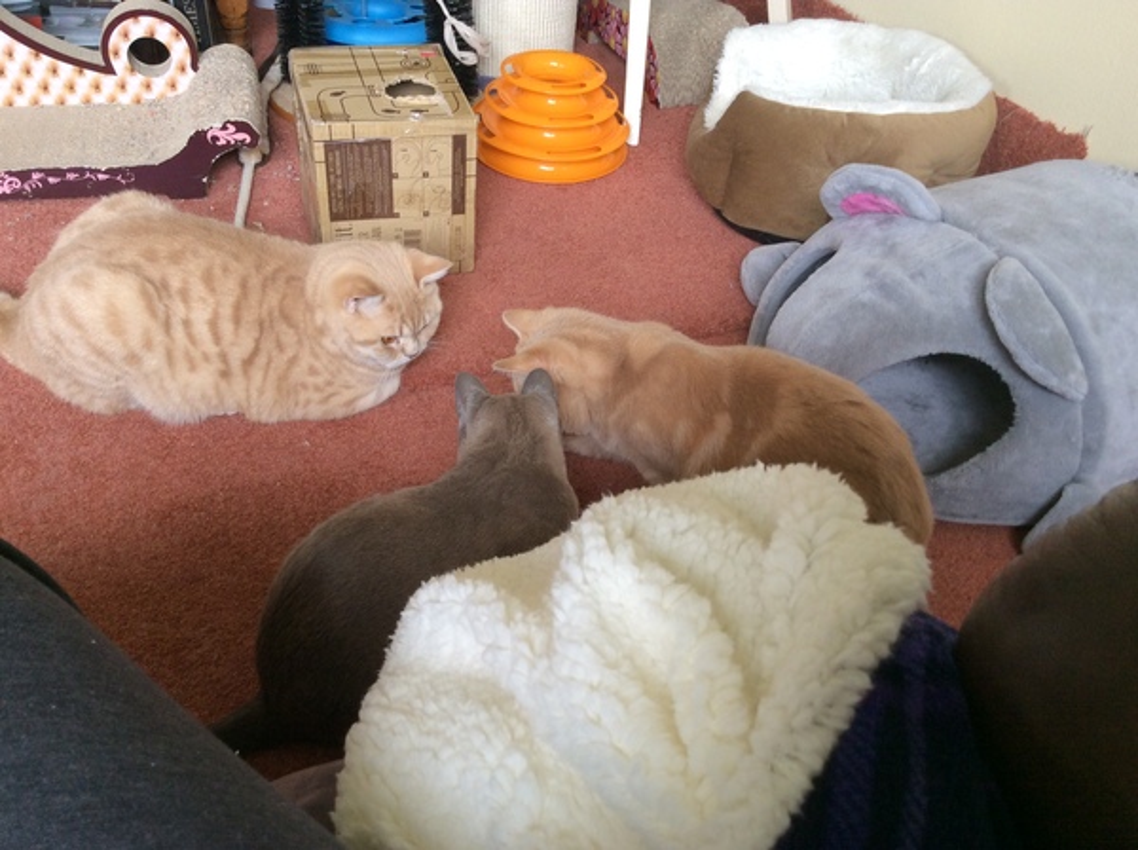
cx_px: 569
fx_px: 1050
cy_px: 425
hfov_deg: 56.9
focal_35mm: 32
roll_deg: -6.0
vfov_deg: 44.0
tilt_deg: -41.7
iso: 50
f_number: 2.4
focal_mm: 3.3
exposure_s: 1/25
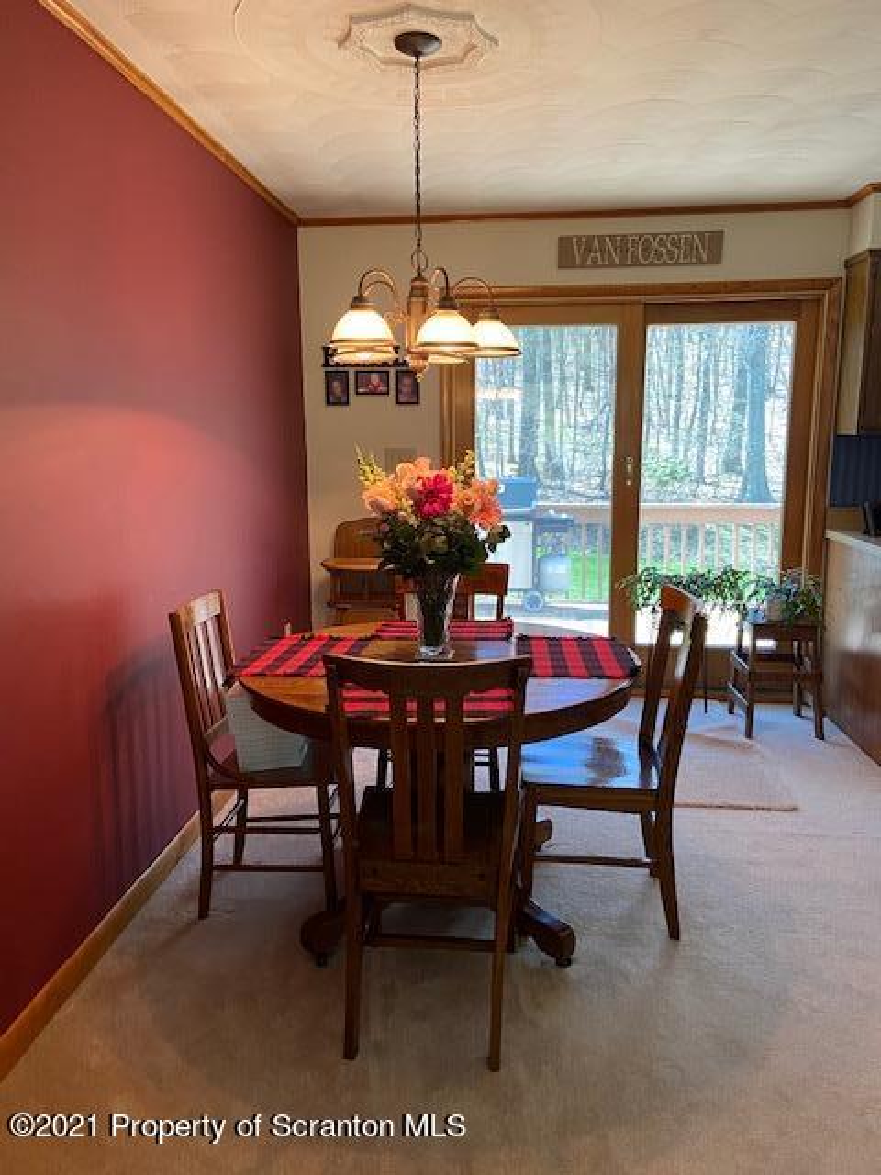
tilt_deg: -8.7
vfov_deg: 67.3
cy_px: 588
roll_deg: +0.2
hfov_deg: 53.1
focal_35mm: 26
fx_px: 882
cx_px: 440
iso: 160
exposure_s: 1/60
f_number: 1.8
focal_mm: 4.25
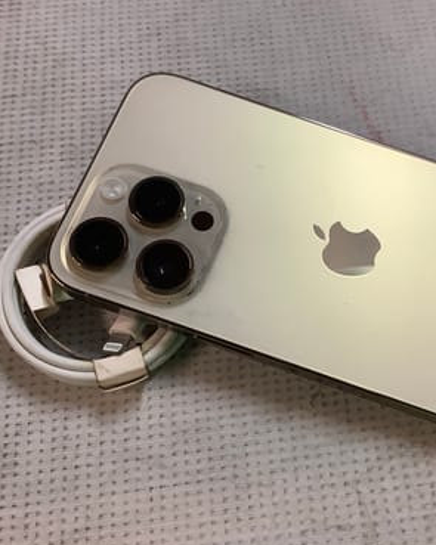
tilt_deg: -66.4
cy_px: 274
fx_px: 662
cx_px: 287
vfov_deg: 44.8
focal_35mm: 41
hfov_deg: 36.1
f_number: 2.4
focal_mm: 3.3
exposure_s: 1/50
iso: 125
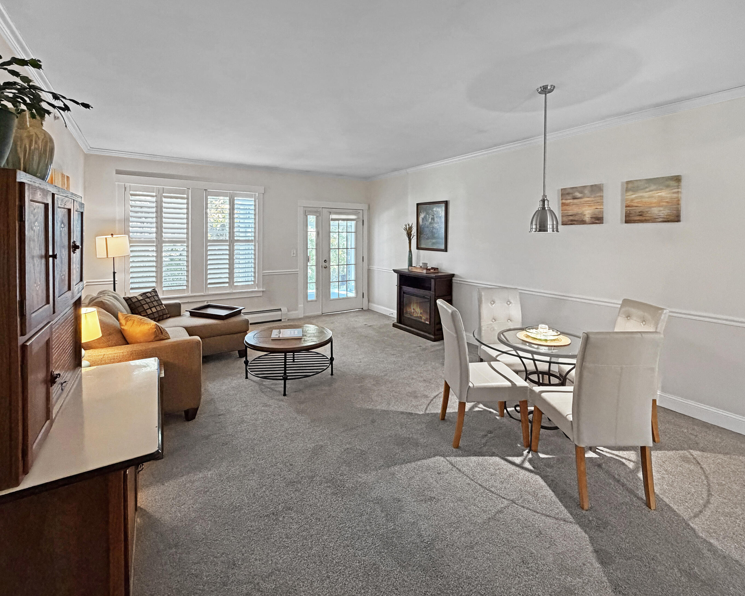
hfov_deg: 96.8
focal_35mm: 15
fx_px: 331
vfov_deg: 84.0
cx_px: 383
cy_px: 296
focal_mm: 2.22
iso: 500
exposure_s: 1/60
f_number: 2.2
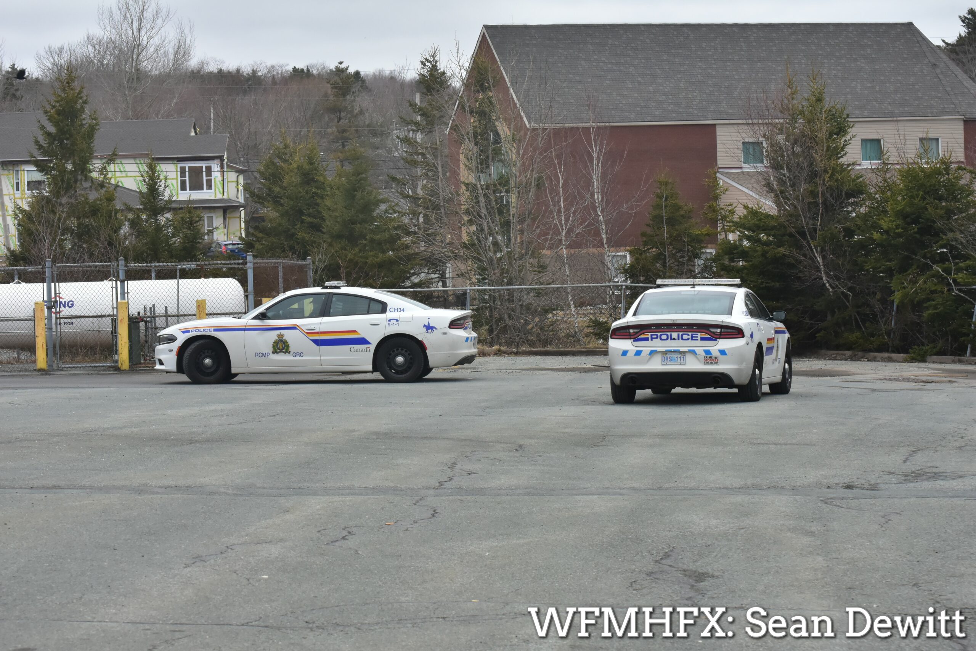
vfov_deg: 11.1
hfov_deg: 16.7
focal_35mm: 123
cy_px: 326
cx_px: 488
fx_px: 3335
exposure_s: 1/250
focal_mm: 82
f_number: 8
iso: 1000
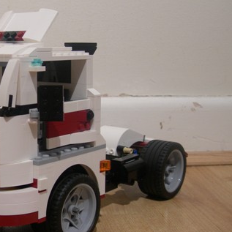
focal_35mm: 65
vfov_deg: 26.4
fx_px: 493
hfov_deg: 25.7
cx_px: 26
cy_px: 141
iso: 88
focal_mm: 7.8
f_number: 2.8
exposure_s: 1/3.8
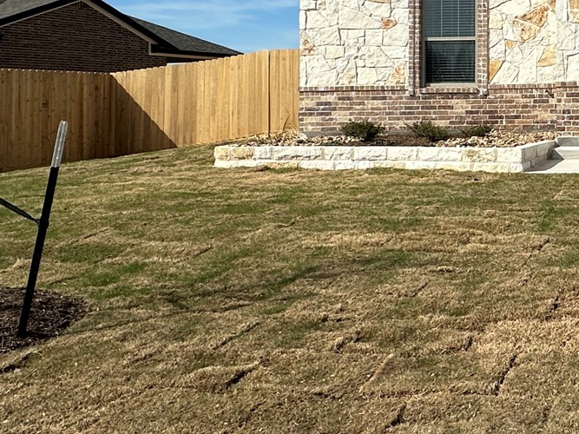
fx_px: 719
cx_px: 684
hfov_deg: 35.3
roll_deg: +1.0
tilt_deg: +1.7
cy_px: 81
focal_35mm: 43
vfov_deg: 32.6
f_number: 2.2
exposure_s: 1/3509
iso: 50
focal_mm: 2.22
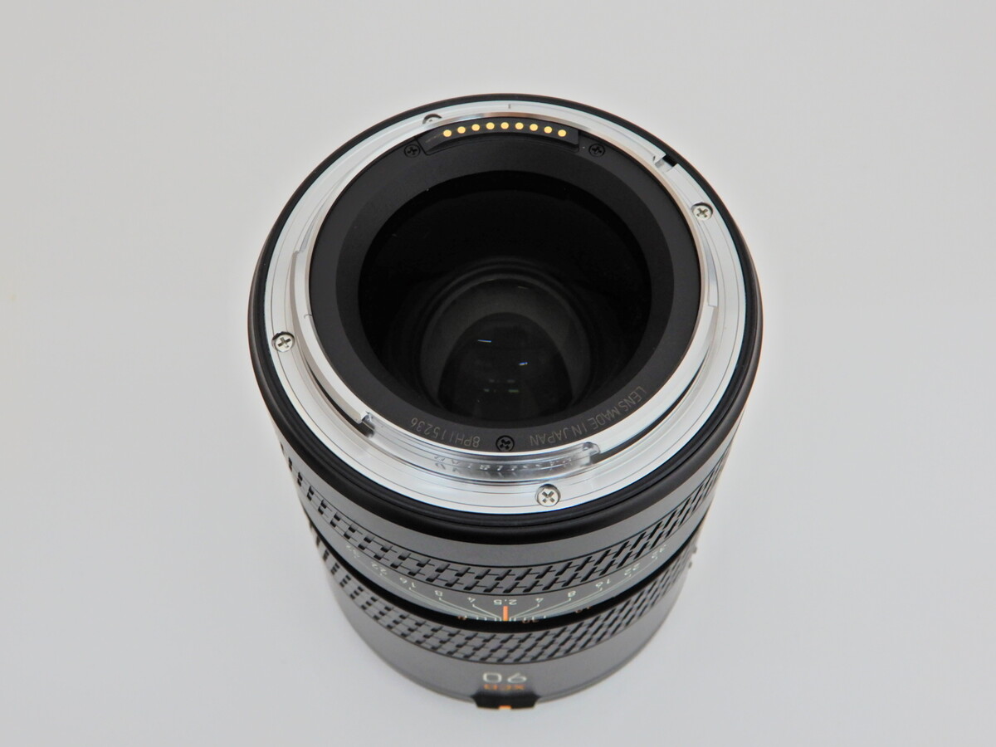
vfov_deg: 32.2
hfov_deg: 42.1
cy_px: 374
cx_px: 498
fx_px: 1295
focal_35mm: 45
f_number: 4
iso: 200
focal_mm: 8
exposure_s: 1/30
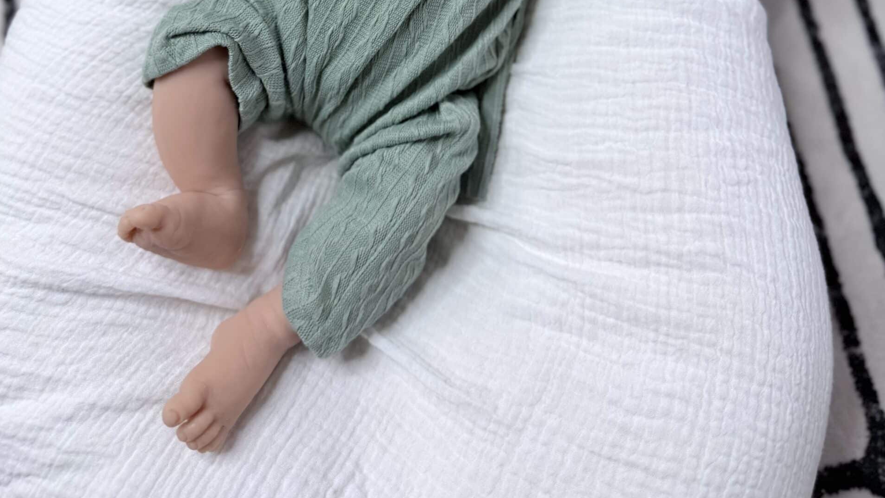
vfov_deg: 29.9
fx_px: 821
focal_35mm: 35
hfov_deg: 56.6
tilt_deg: -70.7
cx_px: 441
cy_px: -63
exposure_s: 1/120
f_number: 1.78
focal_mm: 6.76
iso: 100
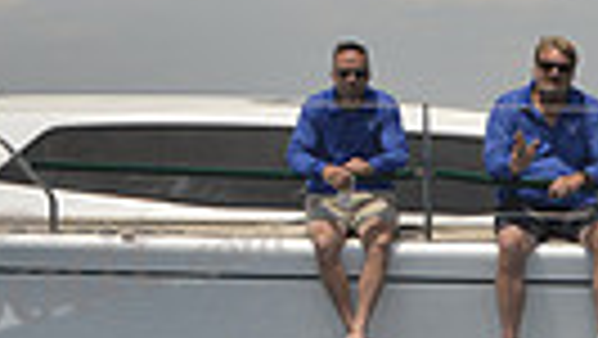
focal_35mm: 321
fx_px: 5093
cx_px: 522
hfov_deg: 6.7
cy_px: 7
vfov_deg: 3.8
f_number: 8
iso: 400
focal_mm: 70
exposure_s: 1/800
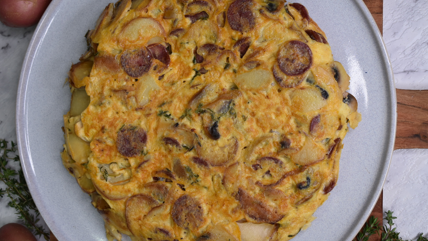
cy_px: 119
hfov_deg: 45.0
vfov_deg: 26.2
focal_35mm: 46
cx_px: 223
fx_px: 517
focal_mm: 27
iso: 400
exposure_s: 1/100
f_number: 5
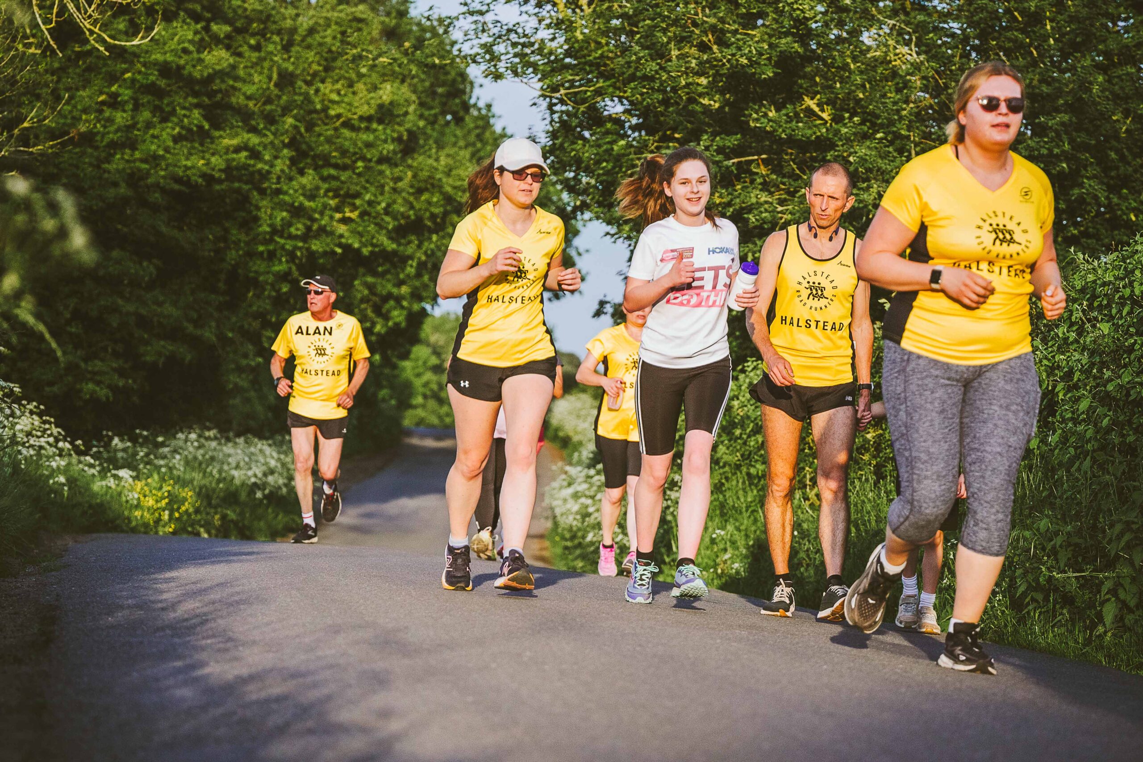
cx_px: 572
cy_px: 381
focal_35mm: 118
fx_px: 3746
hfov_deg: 17.3
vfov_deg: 11.6
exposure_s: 1/8000
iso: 500
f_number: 2.8
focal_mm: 79
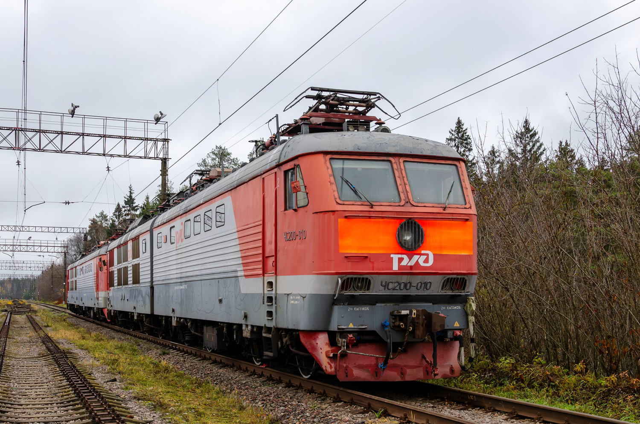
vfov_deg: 31.7
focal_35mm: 42
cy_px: 212
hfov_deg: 46.5
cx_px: 320
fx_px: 745
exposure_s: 1/250
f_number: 8
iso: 200
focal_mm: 28
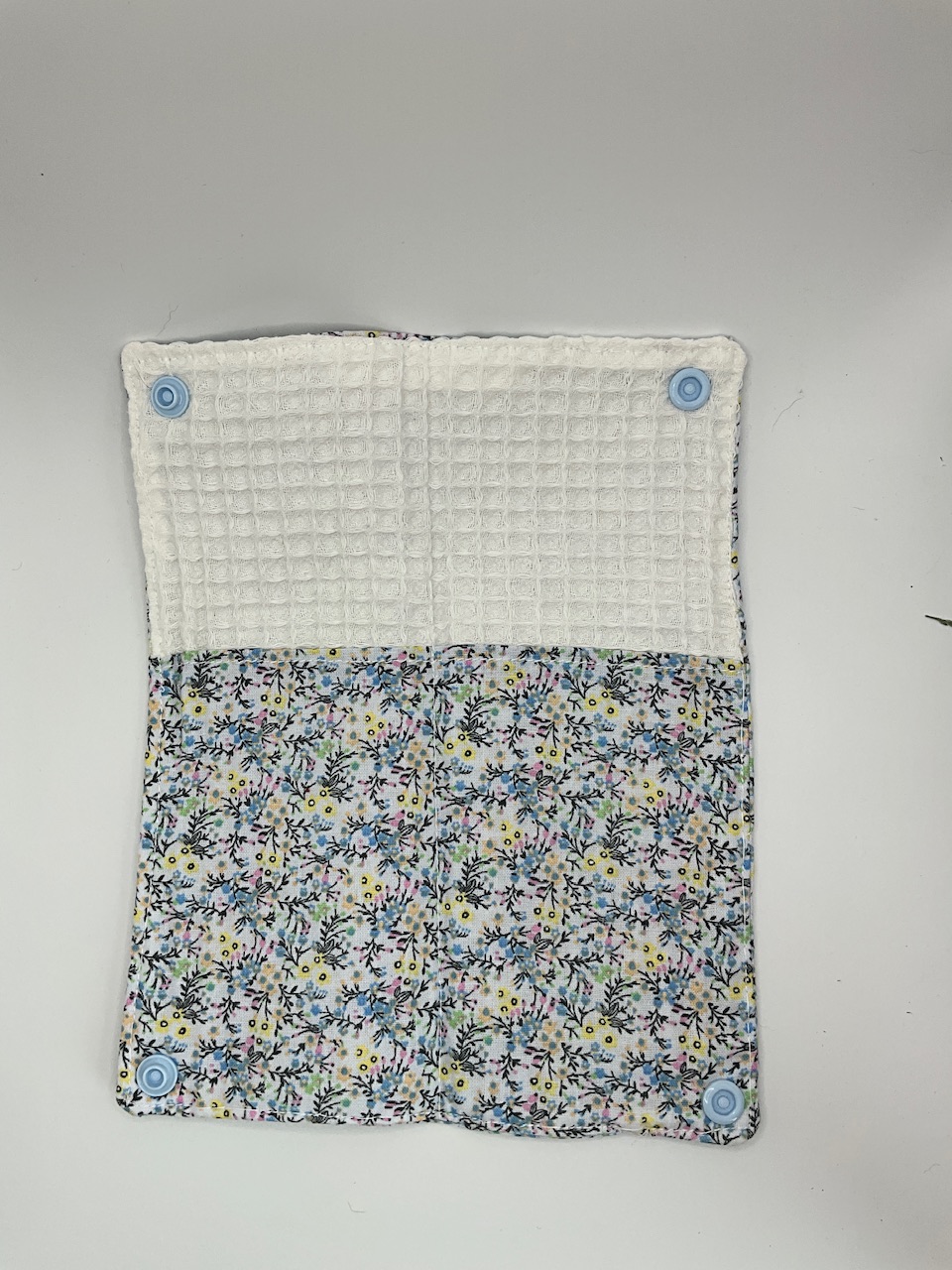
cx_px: 476
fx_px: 1063
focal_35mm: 29
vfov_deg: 61.7
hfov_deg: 48.2
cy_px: 635
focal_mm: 3
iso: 25
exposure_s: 1/409
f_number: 1.8
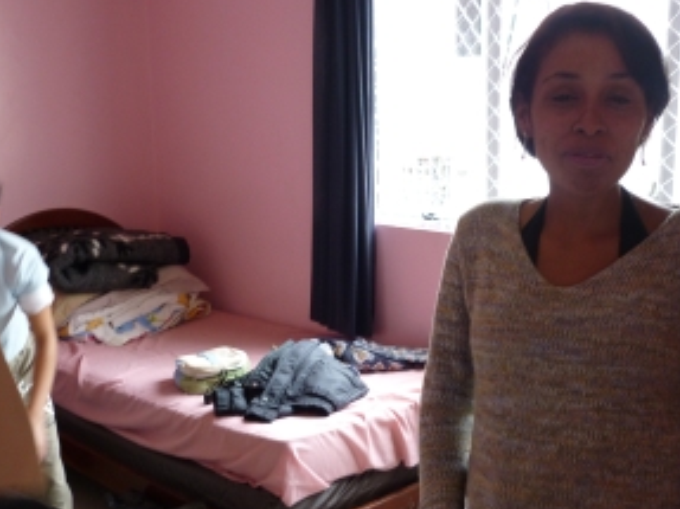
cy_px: 308
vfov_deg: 31.4
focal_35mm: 46
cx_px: 341
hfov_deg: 41.3
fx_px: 903
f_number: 2.8
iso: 125
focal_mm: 5.5
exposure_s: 1/30
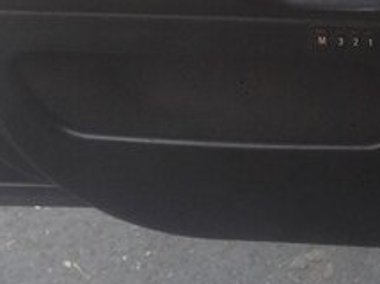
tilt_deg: -26.9
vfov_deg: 13.6
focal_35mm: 102
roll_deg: +1.5
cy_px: -146
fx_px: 1118
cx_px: 297
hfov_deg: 19.1
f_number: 2.4
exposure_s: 1/40
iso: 50
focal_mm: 4.12
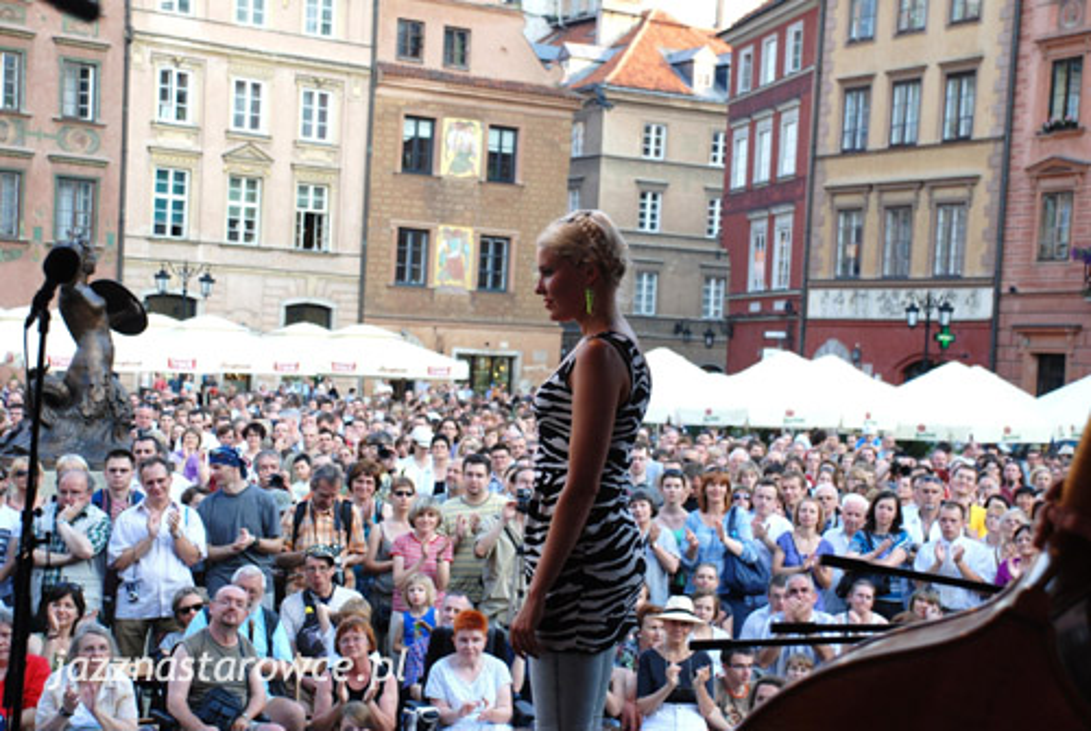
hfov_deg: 28.0
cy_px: 366
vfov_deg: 19.0
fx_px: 2185
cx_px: 546
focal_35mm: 72
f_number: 5
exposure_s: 1/100
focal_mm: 48
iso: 200
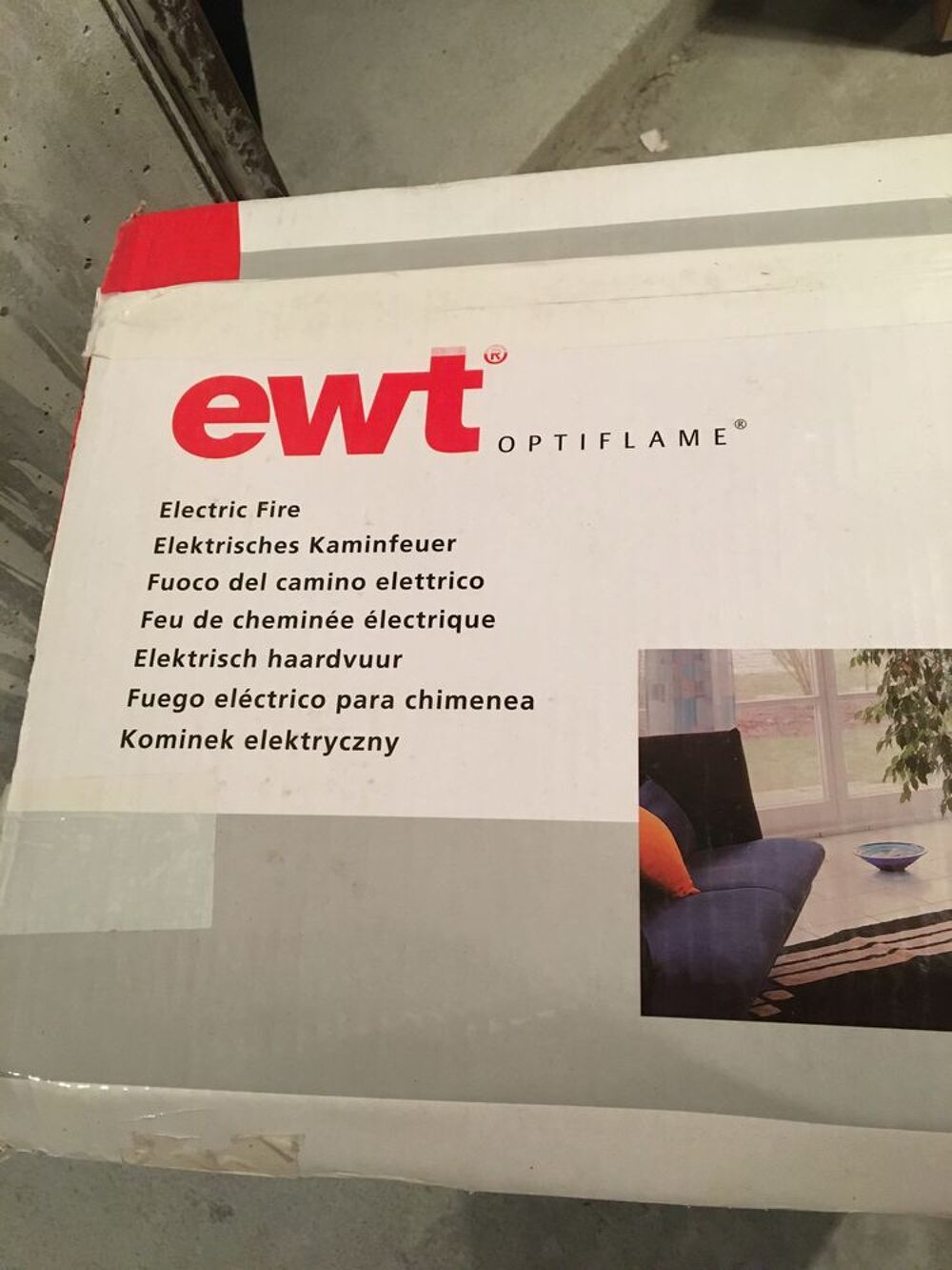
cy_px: 635
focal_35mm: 29
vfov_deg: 61.7
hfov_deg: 48.2
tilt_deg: -73.0
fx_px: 1063
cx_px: 476
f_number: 2.2
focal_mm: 4.15
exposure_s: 1/17
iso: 200
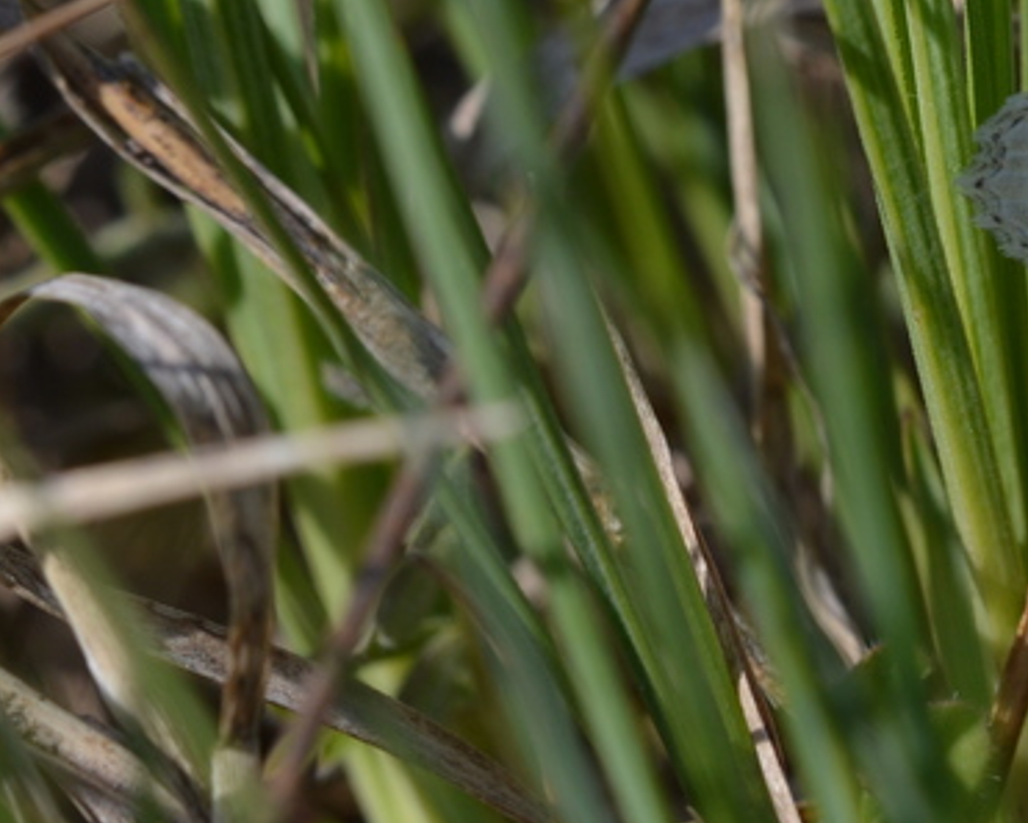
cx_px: 1211
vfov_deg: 2.3
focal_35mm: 674
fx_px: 20518
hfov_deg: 2.9
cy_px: 147
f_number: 8
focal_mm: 185
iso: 125
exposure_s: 1/250
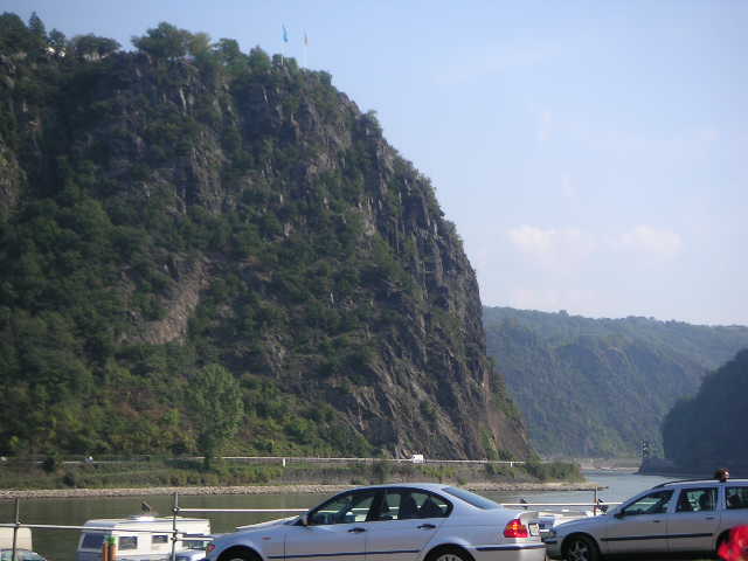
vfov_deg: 18.4
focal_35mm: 80
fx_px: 1729
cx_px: 374
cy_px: 280
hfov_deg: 24.4
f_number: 3.3
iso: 50
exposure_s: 1/500
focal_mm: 12.4
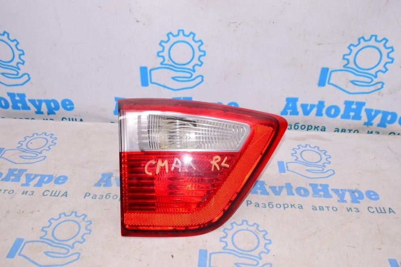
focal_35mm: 33
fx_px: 367
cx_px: 200
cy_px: 134
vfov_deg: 39.9
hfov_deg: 57.3
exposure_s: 1/200
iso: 1600
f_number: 8
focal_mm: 22
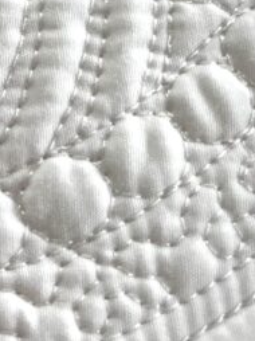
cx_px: -132
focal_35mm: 105
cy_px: -169
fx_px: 1033
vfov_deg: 17.0
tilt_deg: -68.6
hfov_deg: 13.3
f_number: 1.5
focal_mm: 5.7
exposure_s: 1/330
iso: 50
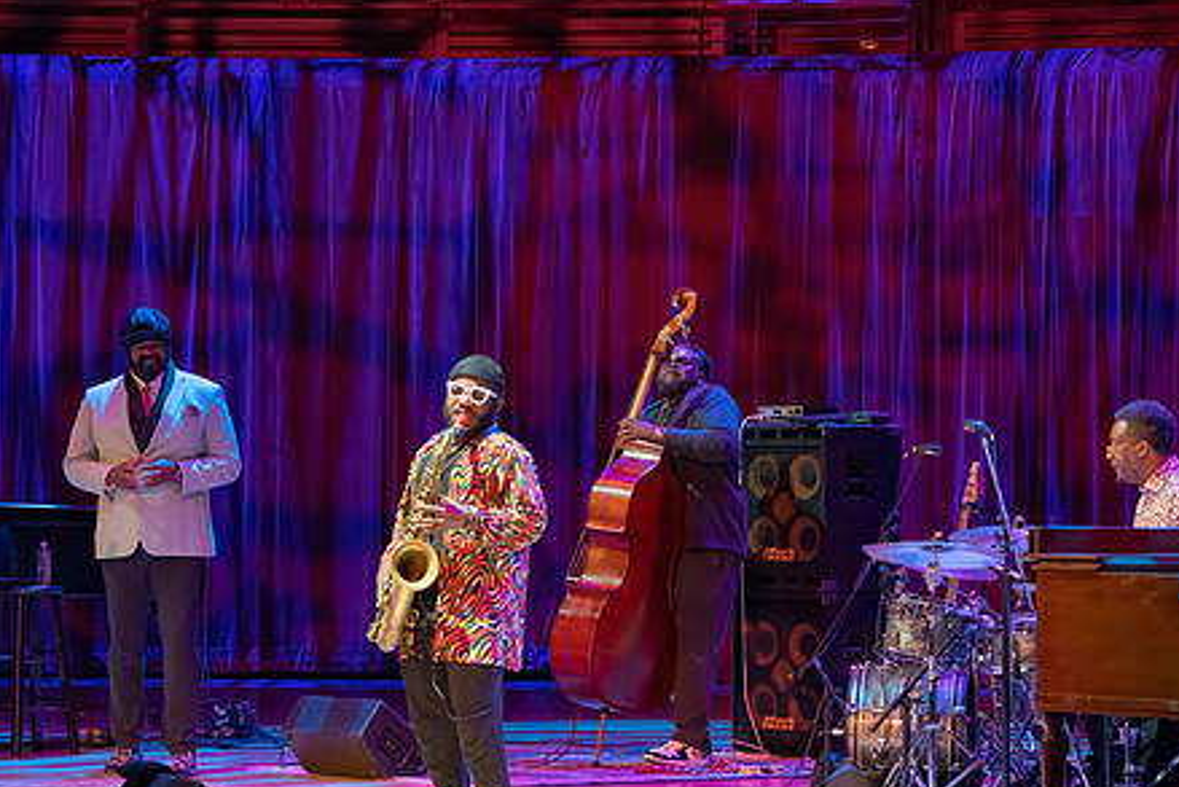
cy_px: 420
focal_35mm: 138
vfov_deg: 9.9
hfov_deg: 14.9
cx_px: 516
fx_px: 4521
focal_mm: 100
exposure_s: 1/320
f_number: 5.6
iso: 6400
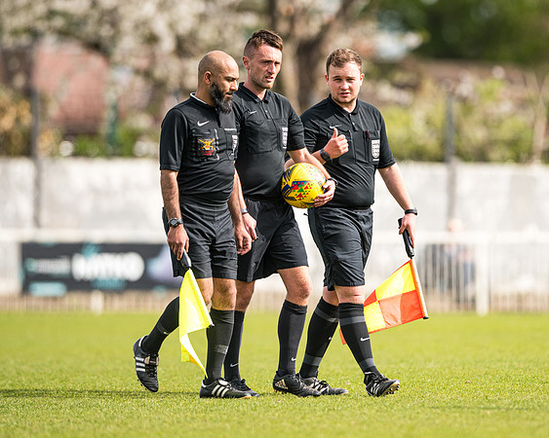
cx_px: 343
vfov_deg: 2.8
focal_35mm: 557
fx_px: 9047
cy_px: 185
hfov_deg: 3.5
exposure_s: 1/4000
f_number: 4
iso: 400
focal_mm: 400
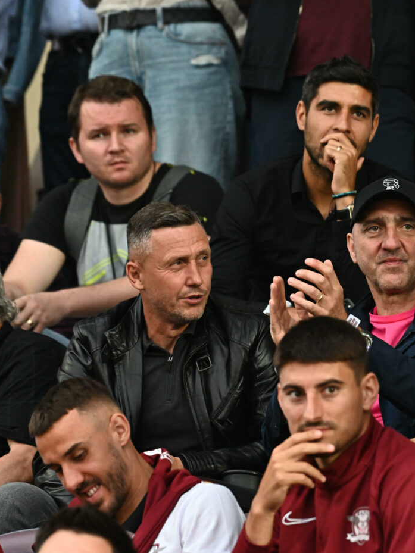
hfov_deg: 3.8
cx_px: 361
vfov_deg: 5.1
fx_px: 6249
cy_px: 276
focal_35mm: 391
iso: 3200
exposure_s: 1/500
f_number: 5.6
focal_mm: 270
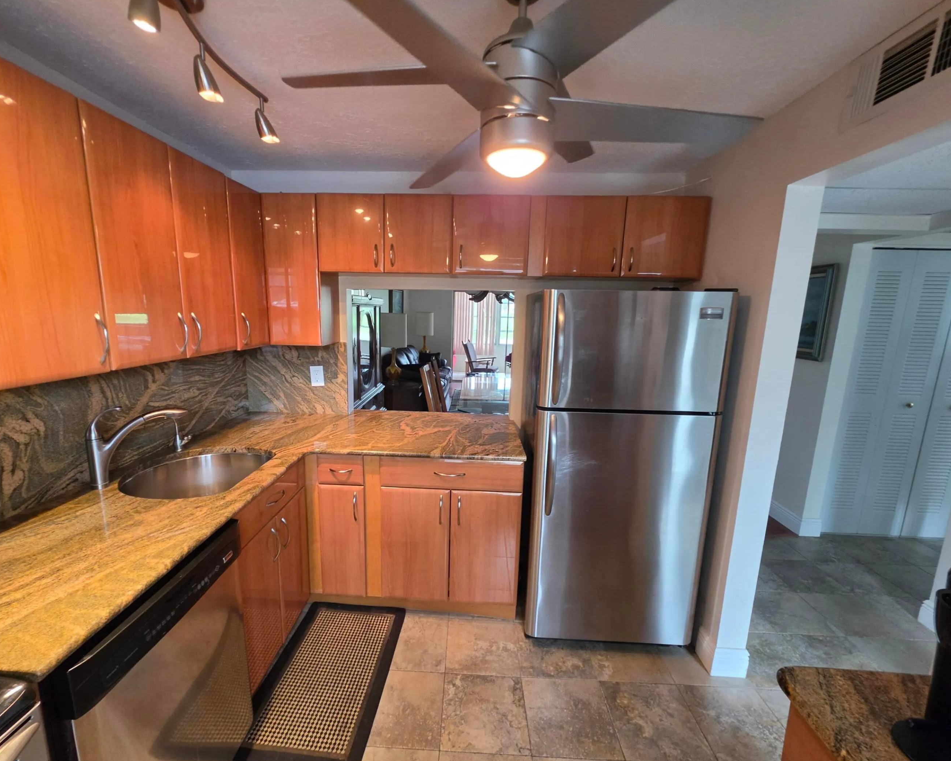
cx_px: 450
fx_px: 394
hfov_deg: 100.6
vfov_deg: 88.0
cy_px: 390
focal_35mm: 14
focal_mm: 2.2
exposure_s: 1/60
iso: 250
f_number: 1.9
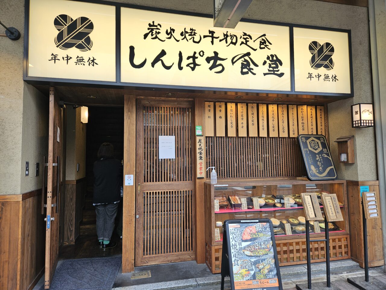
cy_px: 145
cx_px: 193
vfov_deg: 58.9
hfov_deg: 73.9
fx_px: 256
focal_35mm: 23
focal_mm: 5.4
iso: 25
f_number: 1.8
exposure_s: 1/122
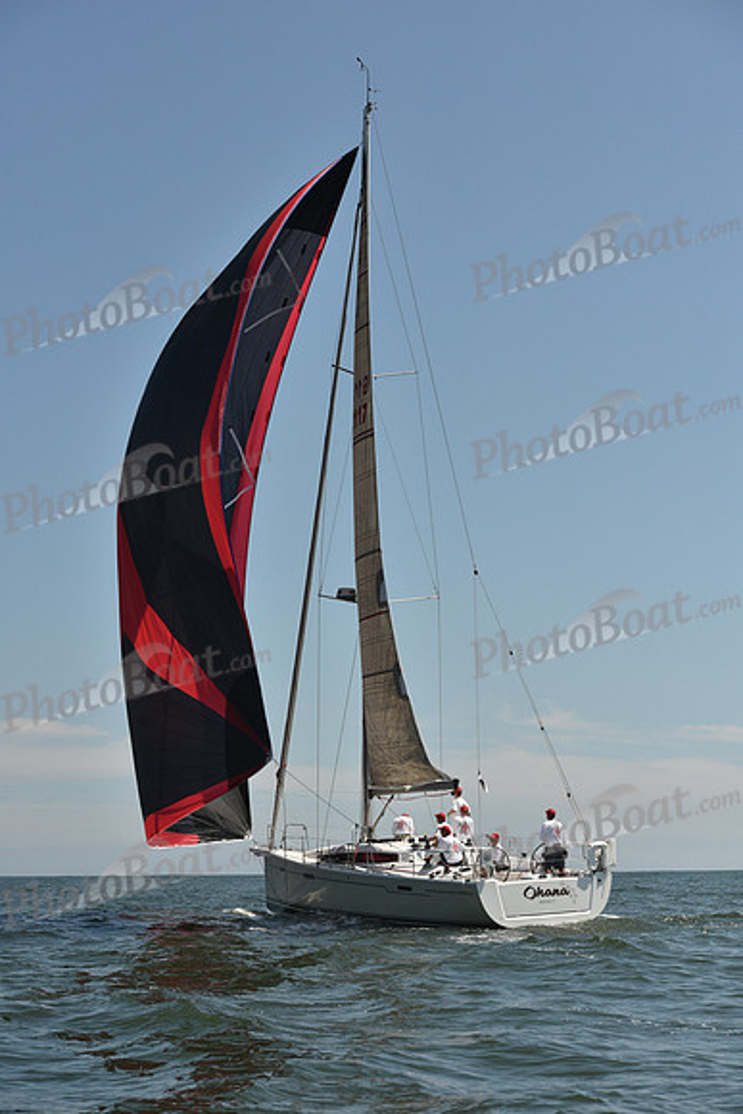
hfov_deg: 19.5
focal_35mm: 70
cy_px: 557
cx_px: 372
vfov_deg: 28.8
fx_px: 2166
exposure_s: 1/2000
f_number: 7.1
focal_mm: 70
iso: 320
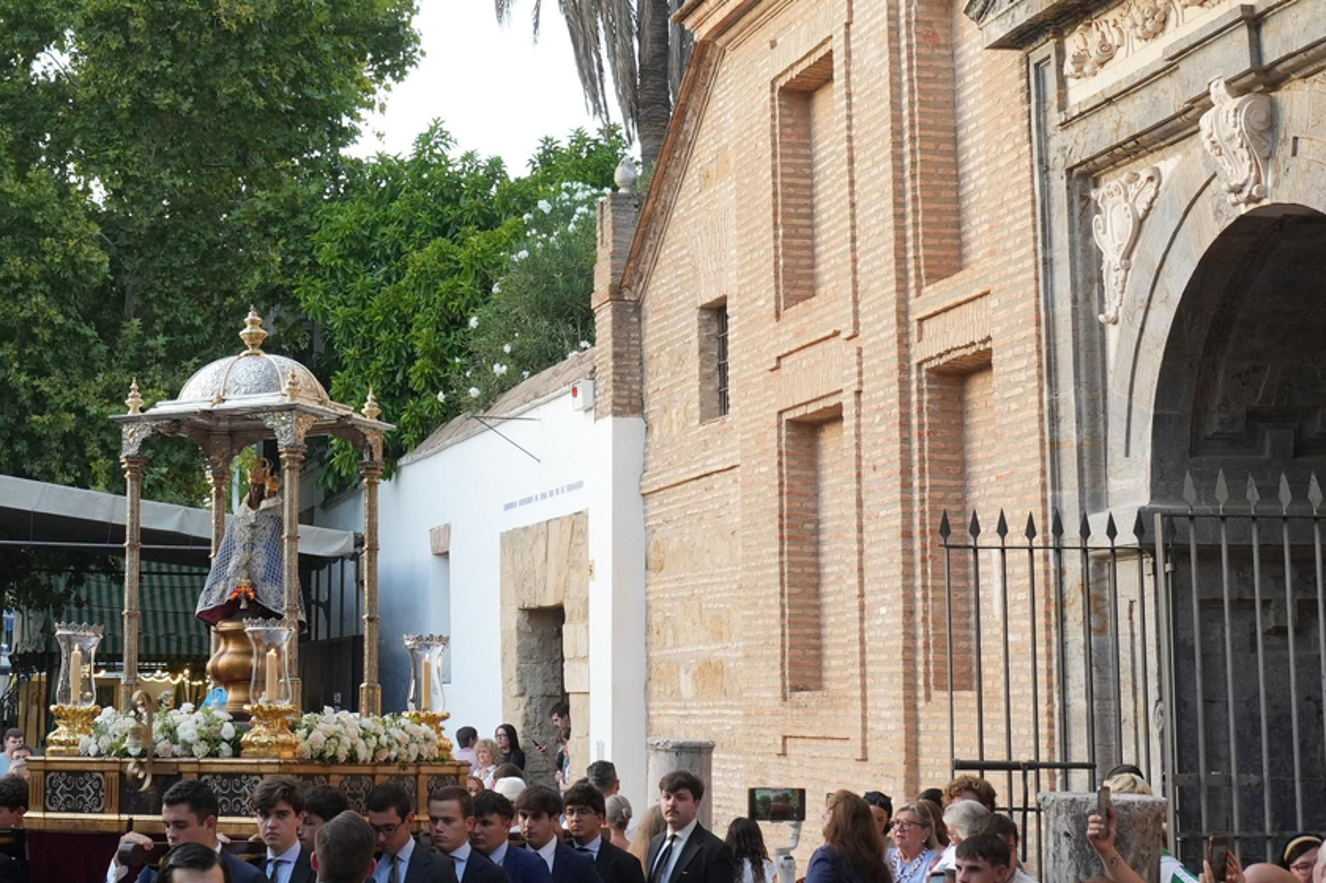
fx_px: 2540
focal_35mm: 69
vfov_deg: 19.7
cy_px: 291
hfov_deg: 28.4
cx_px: 207
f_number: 4
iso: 640
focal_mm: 29
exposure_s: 1/250
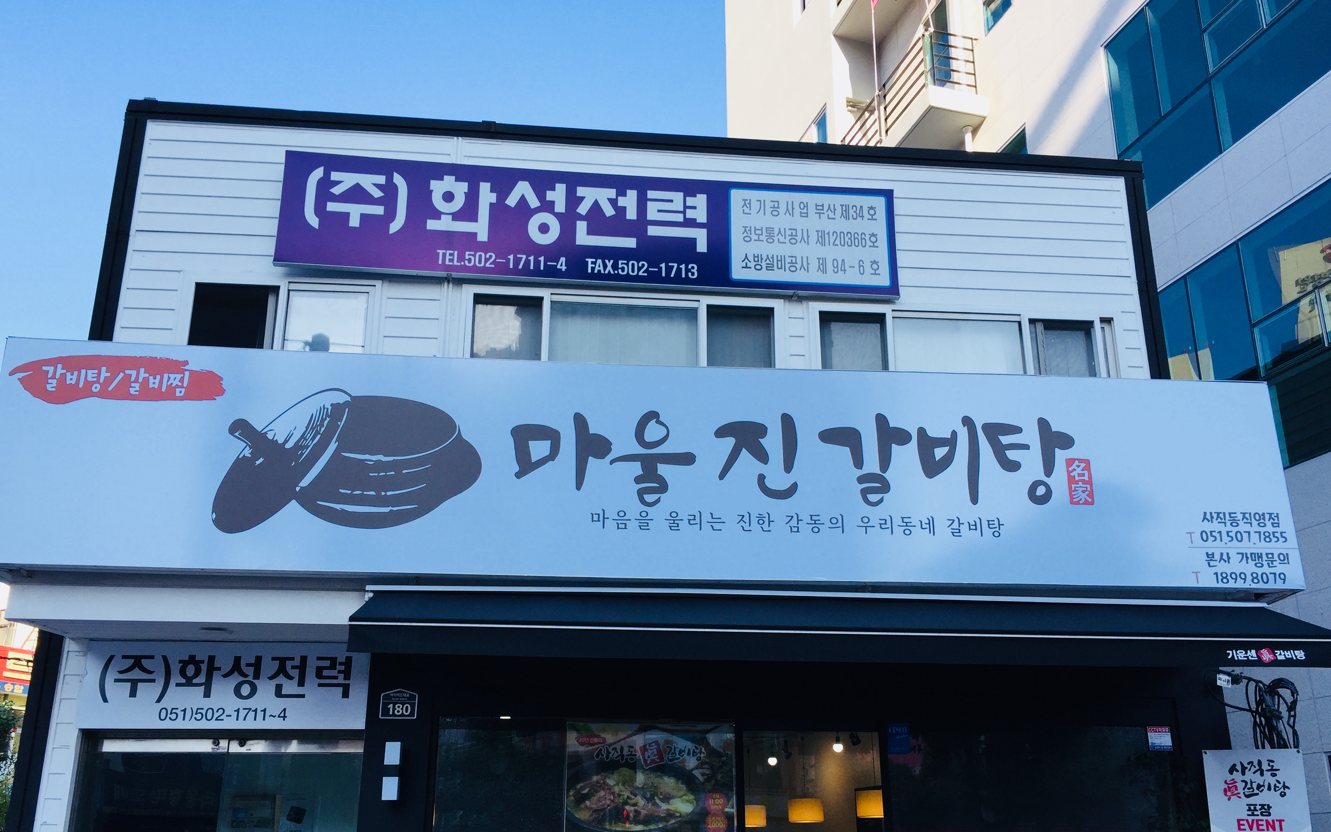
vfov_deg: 40.4
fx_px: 1124
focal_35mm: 31
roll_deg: +0.7
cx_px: 664
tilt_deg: +24.2
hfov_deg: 61.2
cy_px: 498
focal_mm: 4.15
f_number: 2.2
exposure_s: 1/482
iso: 32
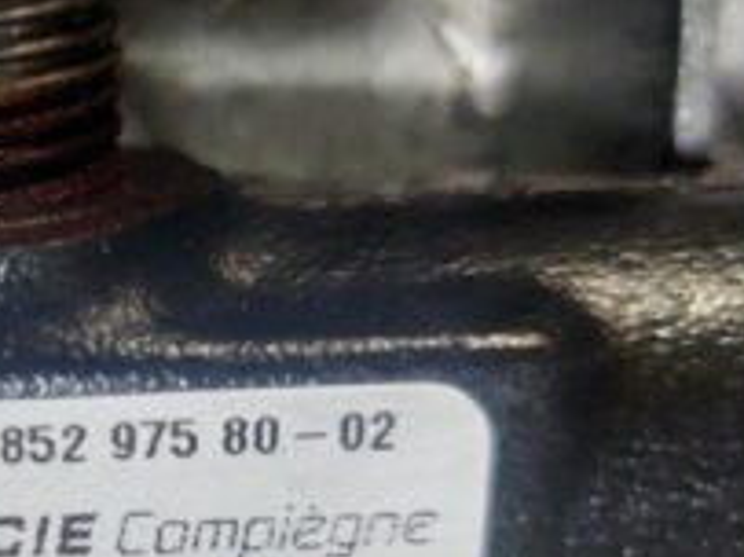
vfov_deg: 19.7
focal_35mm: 74
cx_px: -158
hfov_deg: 23.9
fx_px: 1590
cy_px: 432
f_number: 1.8
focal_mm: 5.23
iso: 125
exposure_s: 1/50
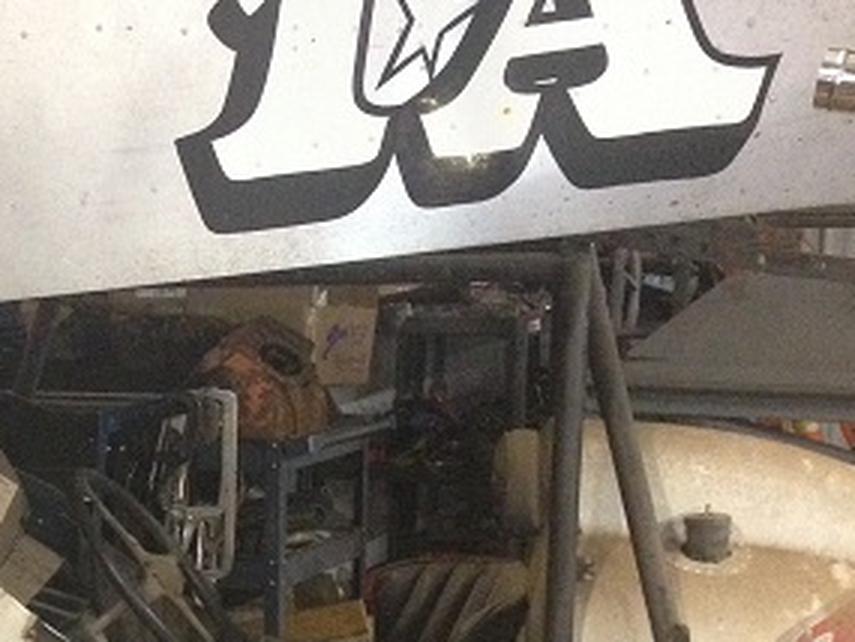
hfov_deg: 20.5
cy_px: 627
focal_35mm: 92
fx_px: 2273
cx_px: -48
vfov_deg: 15.8
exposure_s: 1/20
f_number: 2.4
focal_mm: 4.28
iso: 400
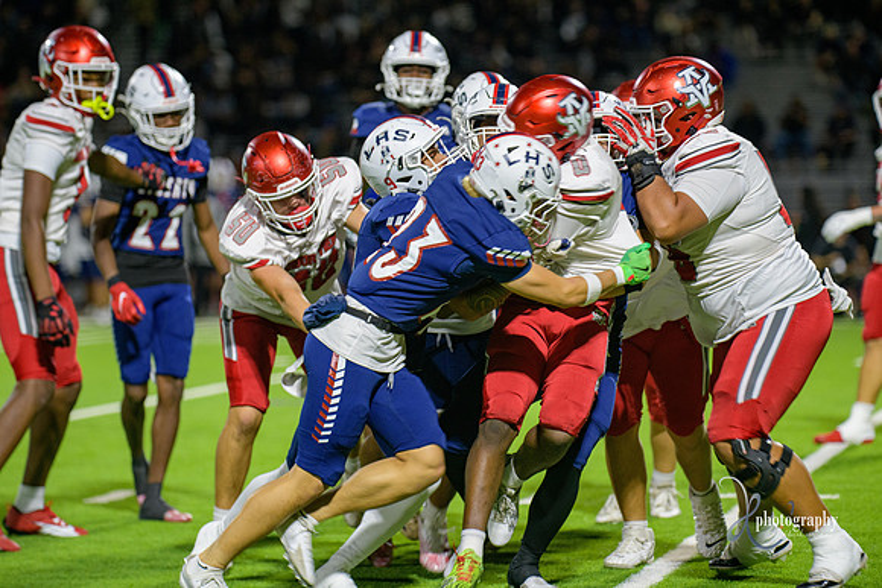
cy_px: 294
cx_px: 441
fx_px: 4411
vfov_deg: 7.6
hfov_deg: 11.4
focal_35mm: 180
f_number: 2.8
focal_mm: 180
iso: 2000
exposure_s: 1/250
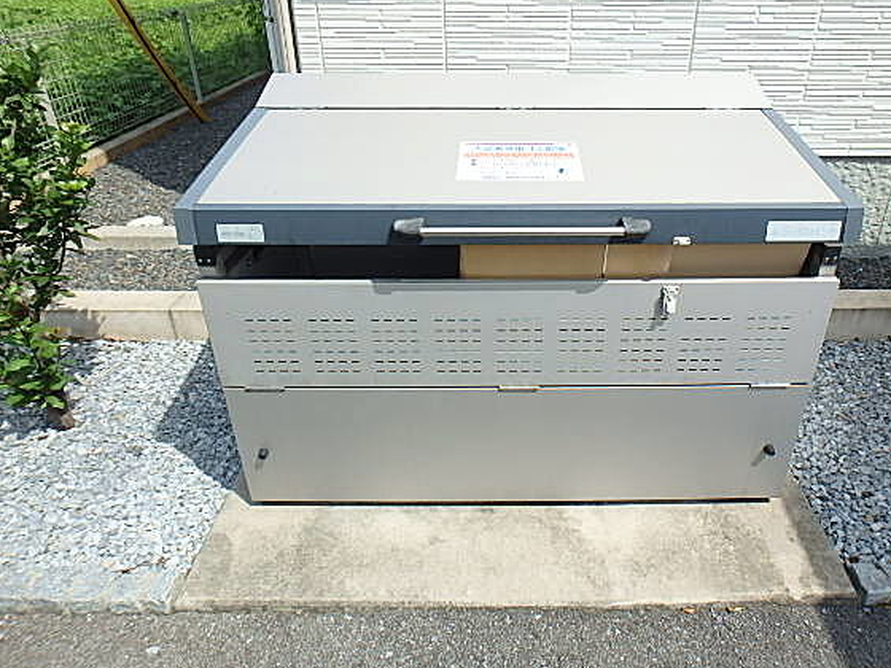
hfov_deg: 71.3
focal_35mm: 24
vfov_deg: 56.8
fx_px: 618
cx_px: 506
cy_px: 309
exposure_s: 1/800
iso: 125
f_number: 3.5
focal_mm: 3.7
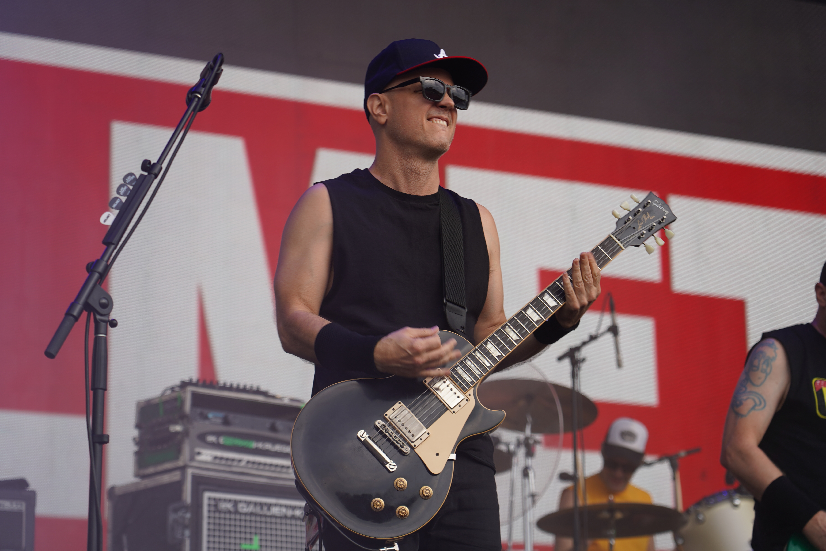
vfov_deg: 13.0
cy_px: 276
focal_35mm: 105
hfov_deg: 19.5
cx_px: 413
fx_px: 2409
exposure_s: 1/200
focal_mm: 105
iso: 100
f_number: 4.5
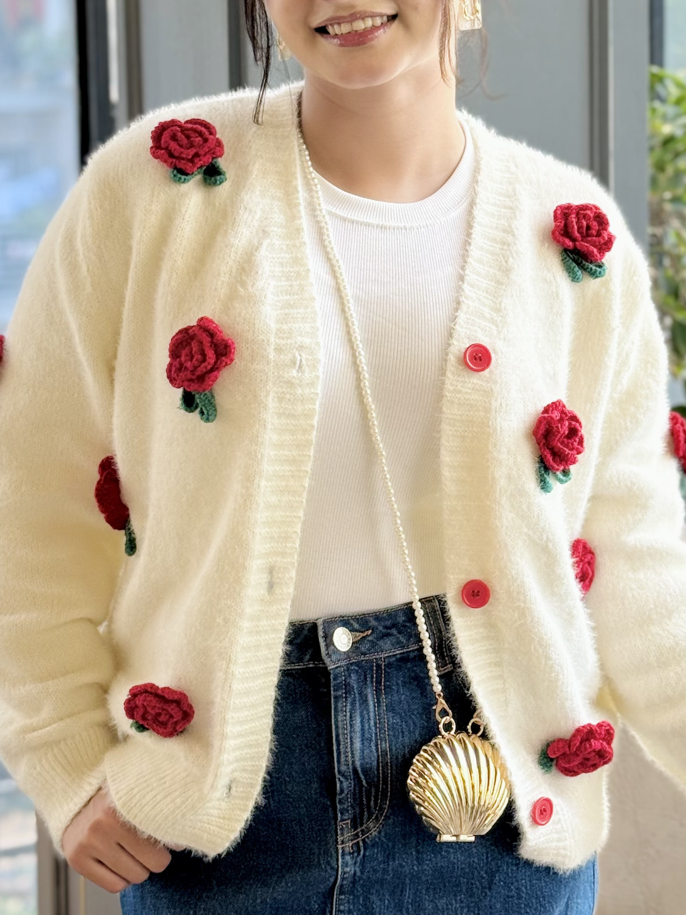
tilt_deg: -4.9
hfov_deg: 16.6
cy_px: 281
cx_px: 463
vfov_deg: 21.9
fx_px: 2352
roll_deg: +0.6
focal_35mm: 89
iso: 64
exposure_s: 1/100
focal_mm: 6.76
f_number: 1.78
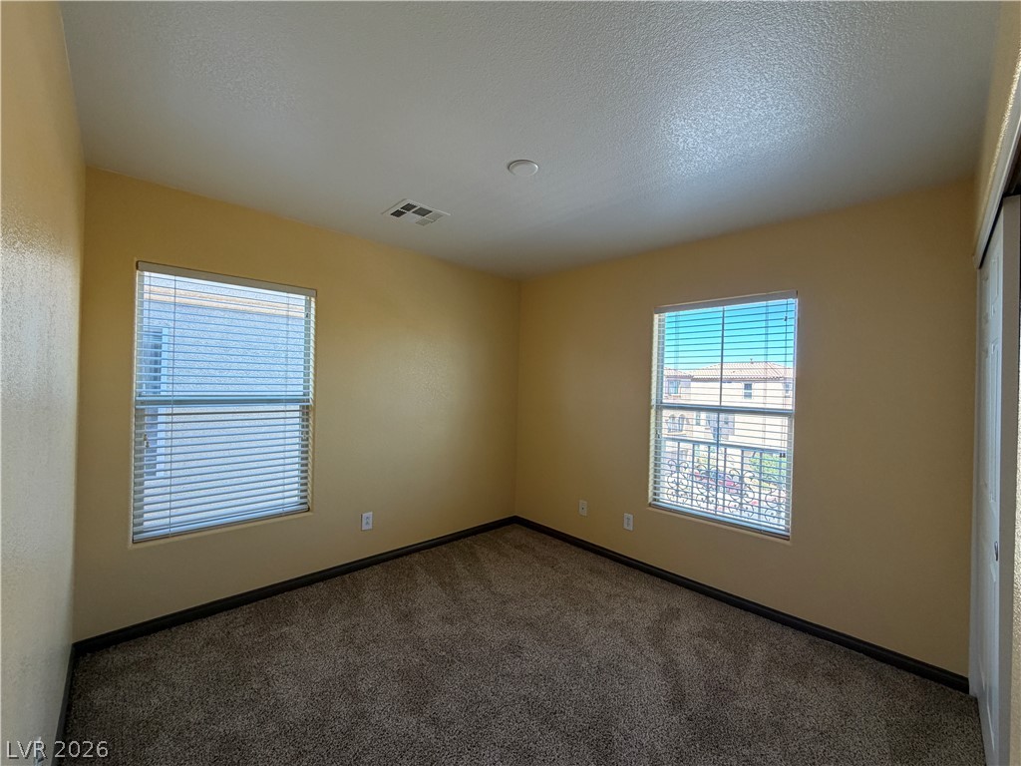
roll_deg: -2.0
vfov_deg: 85.7
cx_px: 510
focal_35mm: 14
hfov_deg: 102.1
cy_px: 383
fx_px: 413
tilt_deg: -0.6
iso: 160
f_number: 2.2
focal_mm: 2.22
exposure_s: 1/121
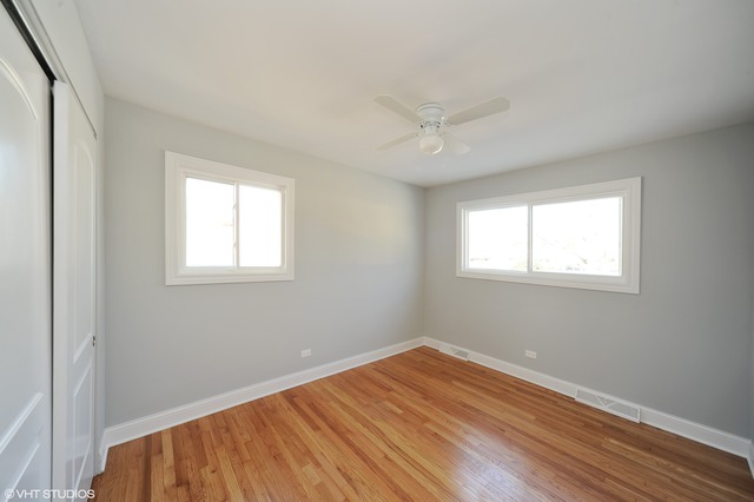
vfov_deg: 85.4
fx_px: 272
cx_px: 377
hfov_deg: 108.4
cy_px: 251
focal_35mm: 13
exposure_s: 1/10
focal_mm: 13
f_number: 8
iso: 200
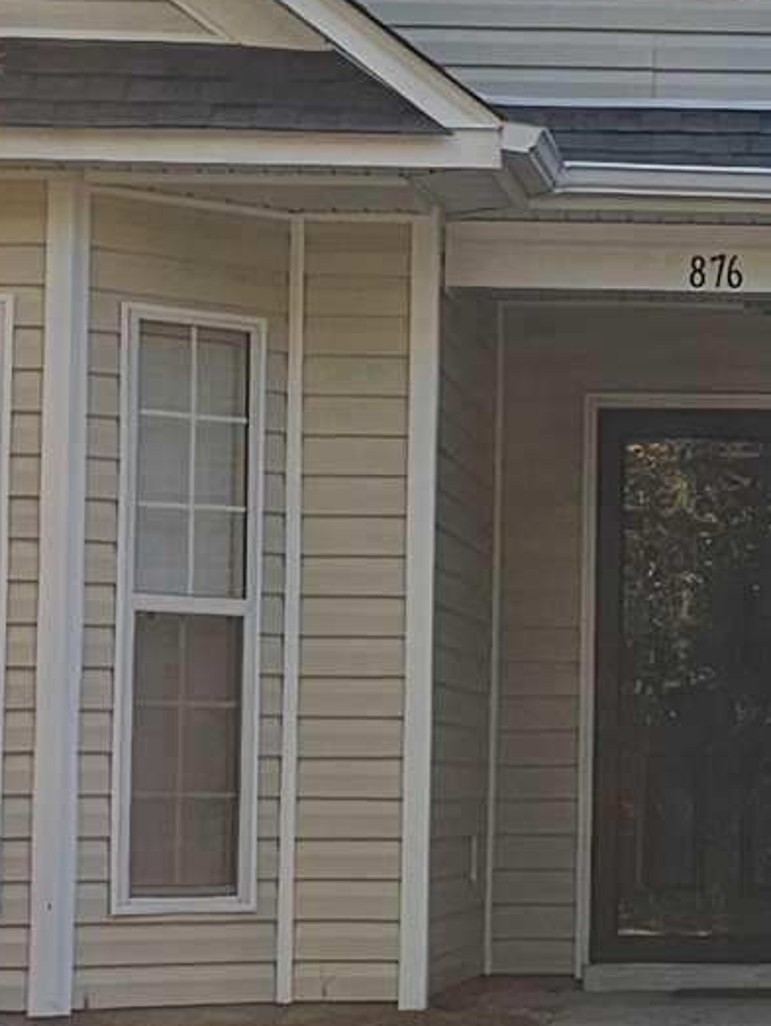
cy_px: 538
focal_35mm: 135
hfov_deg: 10.8
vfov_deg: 14.6
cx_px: 979
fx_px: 4004
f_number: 1.7
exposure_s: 1/488
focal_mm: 6.3
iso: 16
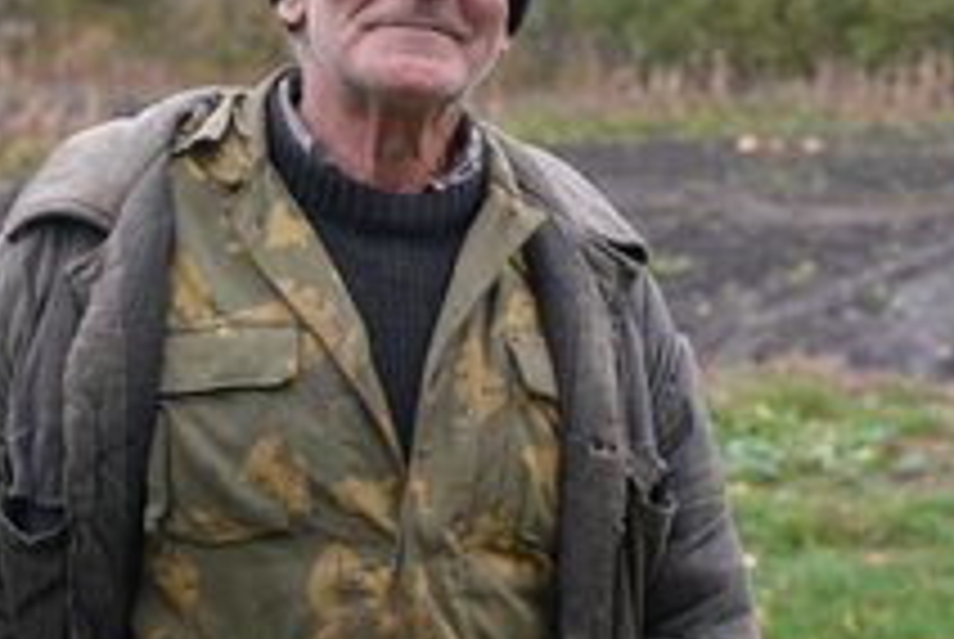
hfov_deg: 24.4
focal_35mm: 83
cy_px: 218
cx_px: 540
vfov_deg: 16.5
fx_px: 2203
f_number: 4
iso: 800
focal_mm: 44
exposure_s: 1/160
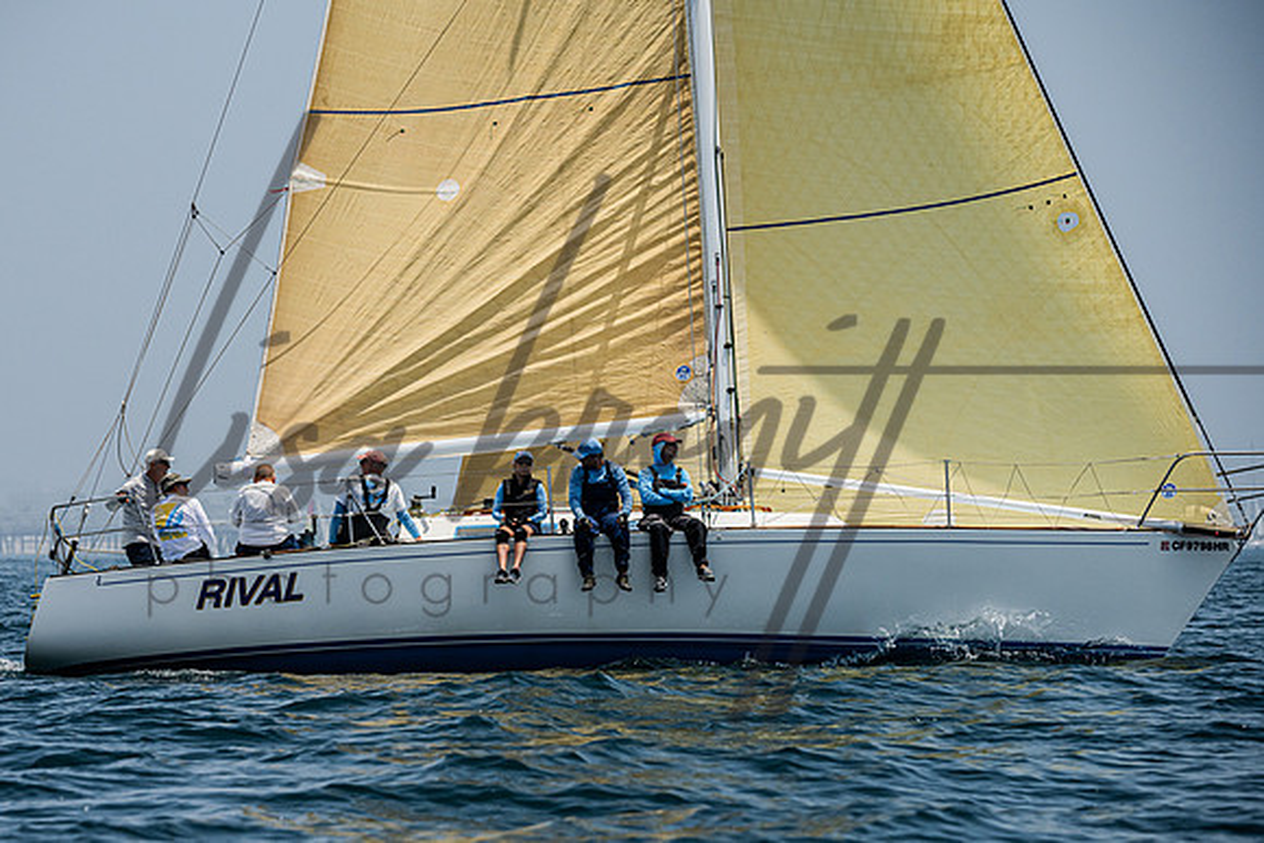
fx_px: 8112
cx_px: 497
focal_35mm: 231
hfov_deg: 8.9
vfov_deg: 6.0
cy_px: 510
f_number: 6.3
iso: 400
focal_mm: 190
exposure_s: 1/5000
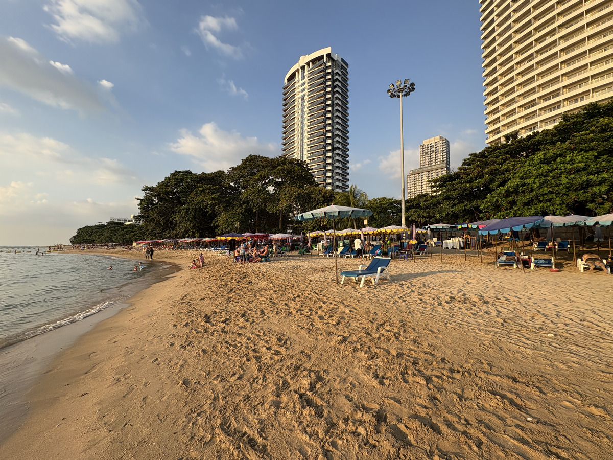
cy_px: 230
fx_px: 248
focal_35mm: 14
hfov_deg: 102.1
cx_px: 306
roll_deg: +0.6
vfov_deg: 85.7
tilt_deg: +4.8
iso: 40
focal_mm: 2.22
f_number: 2.2
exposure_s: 1/675
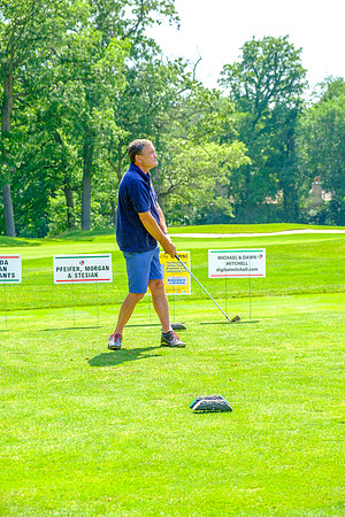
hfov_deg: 17.9
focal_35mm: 76
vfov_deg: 26.7
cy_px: 258
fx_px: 1092
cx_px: 172
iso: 200
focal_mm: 50.5
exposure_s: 1/320
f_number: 4.5
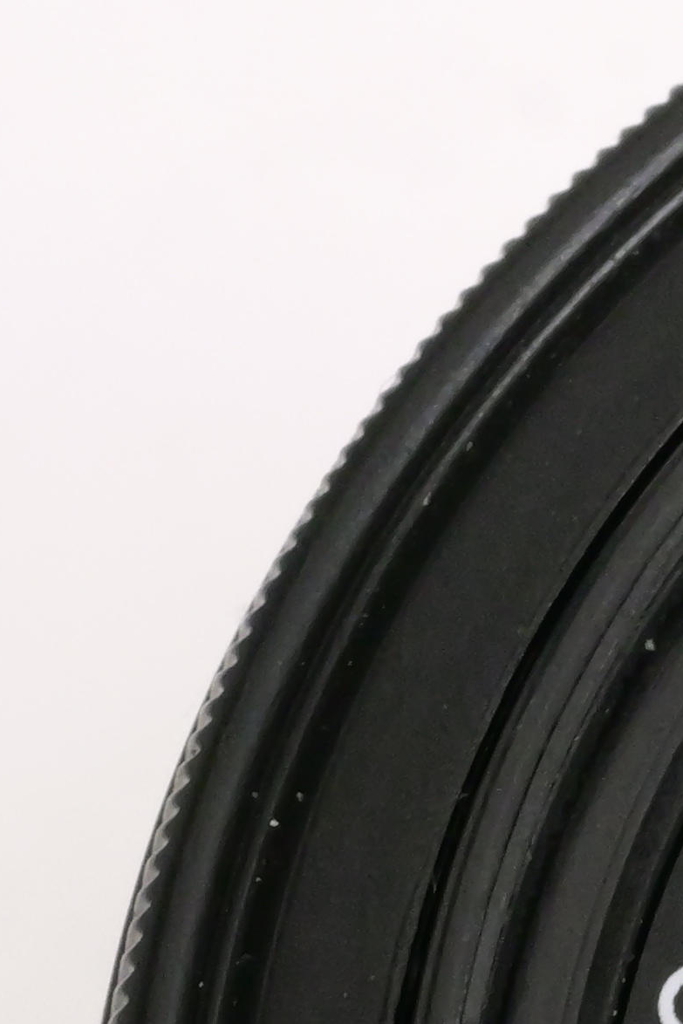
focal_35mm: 307
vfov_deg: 6.7
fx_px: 8733
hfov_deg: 4.4
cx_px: 1837
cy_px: 1277
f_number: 8
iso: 2500
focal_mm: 30
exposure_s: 1/80
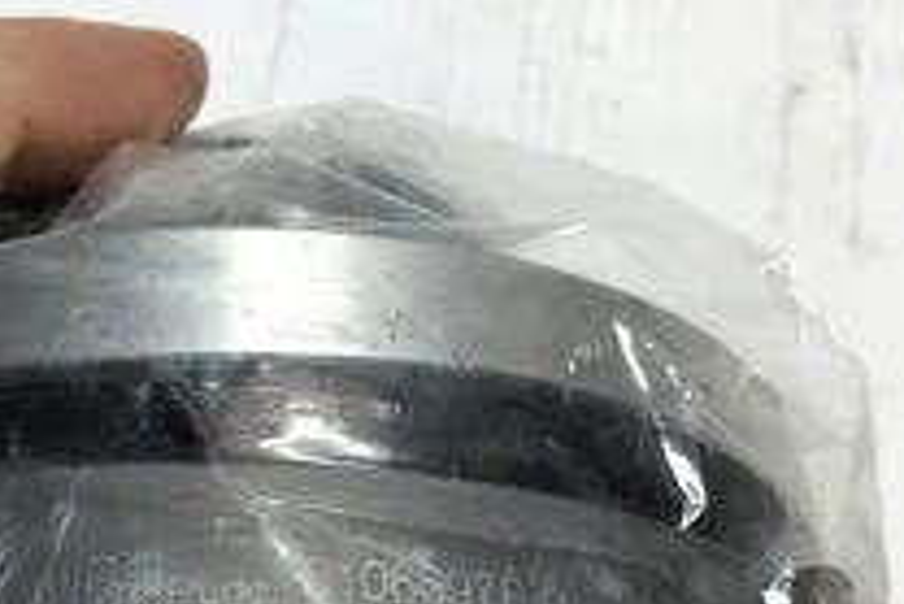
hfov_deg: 31.8
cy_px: 474
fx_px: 1558
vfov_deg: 21.7
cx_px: 239
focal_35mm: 62
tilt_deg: -66.2
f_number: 2.4
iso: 32
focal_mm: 3.3
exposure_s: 1/120
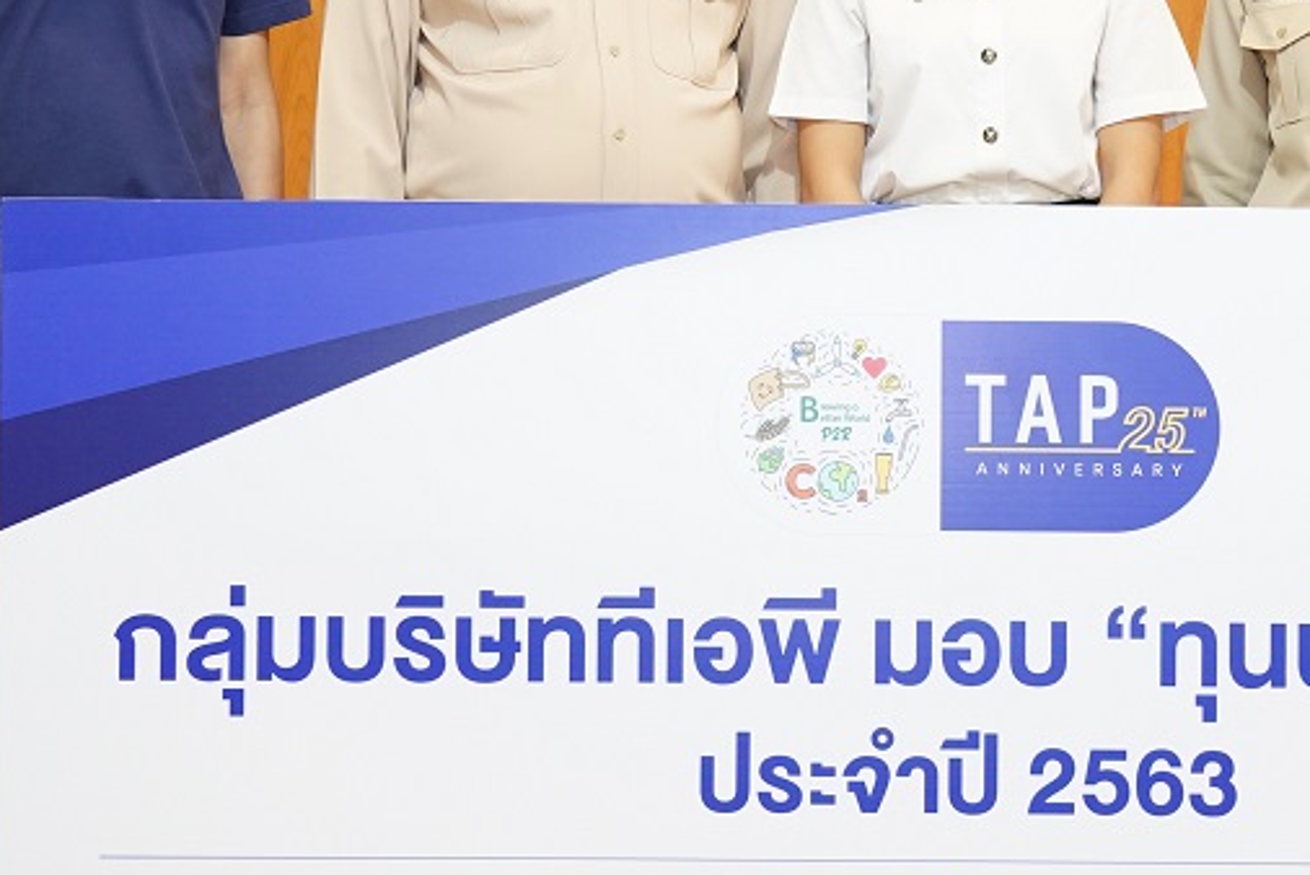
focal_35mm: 77
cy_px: 342
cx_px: 923
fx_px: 2803
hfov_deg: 26.1
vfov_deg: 17.7
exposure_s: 1/80
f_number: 5
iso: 2500
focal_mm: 33
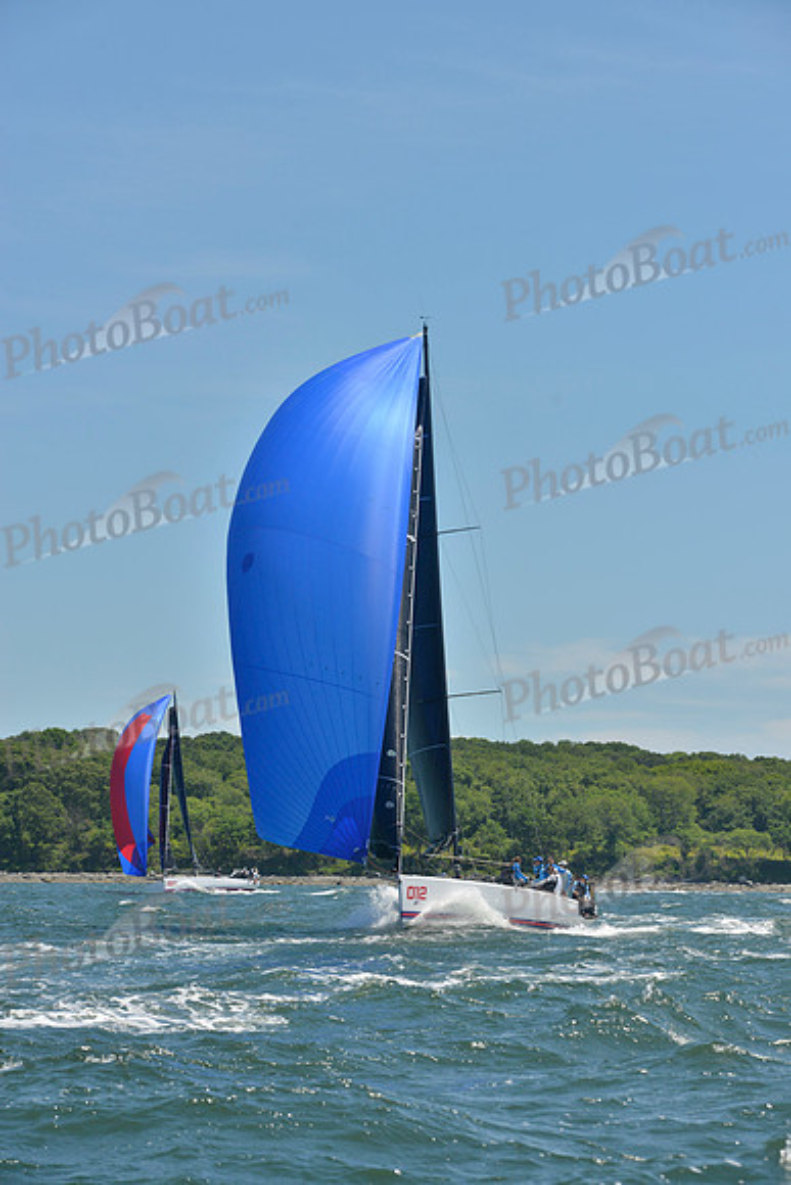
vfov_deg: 18.3
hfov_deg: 12.2
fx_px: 3689
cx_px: 396
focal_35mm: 112
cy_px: 592
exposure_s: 1/1250
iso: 280
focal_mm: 112
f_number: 9
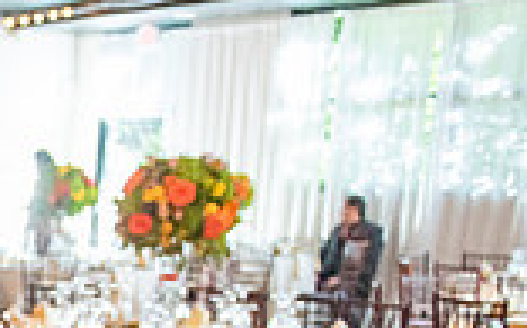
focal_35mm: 91
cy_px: 509
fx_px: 1305
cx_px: -324
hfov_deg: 19.2
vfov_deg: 13.4
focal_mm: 24
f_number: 2.8
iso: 2000
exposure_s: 1/200
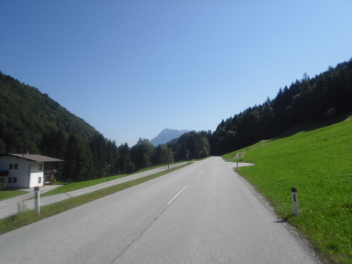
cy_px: 132
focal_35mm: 28
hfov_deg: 63.4
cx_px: 176
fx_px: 285
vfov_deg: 49.7
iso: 64
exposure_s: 1/200
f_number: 7.8
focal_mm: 4.65
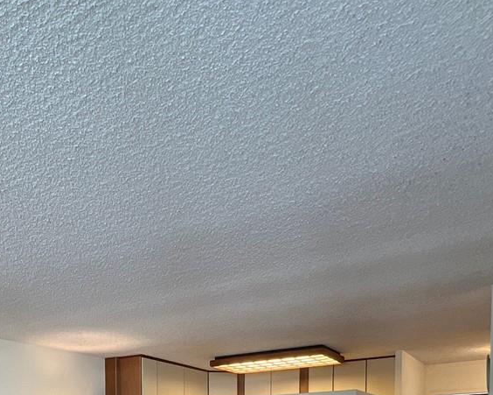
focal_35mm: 36
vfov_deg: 33.2
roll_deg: +1.6
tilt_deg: -2.9
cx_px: 120
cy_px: 479
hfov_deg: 48.2
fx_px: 525
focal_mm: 1.57
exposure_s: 1/30
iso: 50
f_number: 1.8
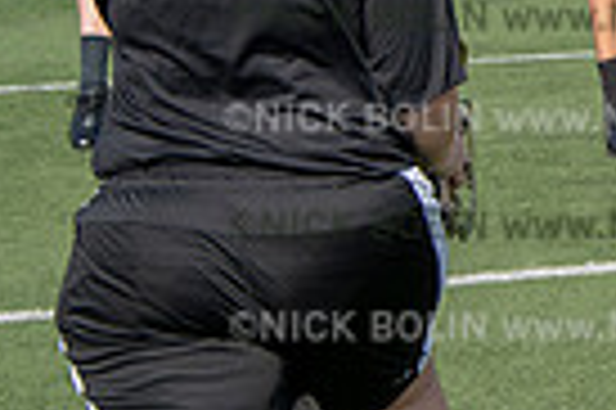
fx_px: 2752
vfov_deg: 8.4
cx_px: 1277
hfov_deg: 11.4
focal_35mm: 161
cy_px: -88
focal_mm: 38
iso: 200
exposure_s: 1/1250
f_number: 5.6
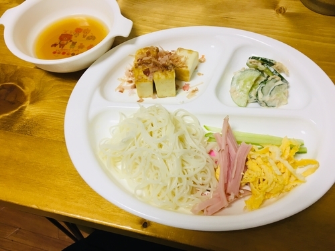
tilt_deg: -59.6
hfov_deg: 61.7
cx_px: 168
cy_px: 126
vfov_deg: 48.2
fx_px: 281
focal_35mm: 29
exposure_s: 1/33
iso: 100
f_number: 2.2
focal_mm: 4.15
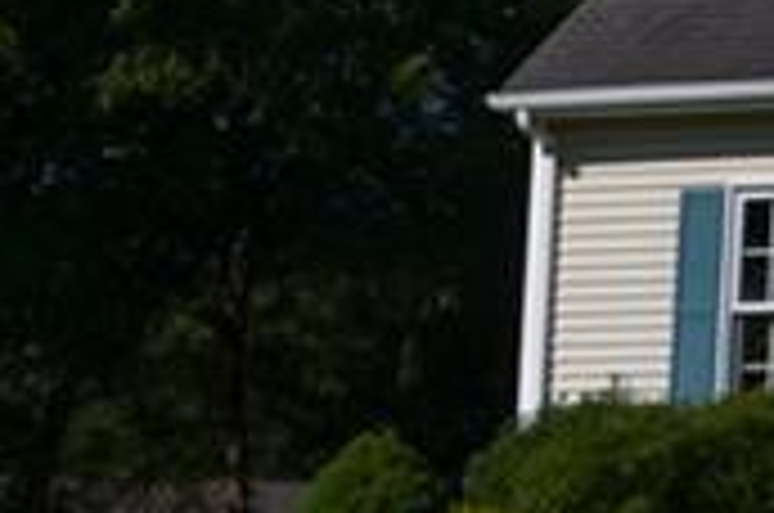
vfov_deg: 5.1
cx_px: 2264
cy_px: -232
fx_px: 5751
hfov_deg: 7.0
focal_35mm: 268
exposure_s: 1/320
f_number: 9
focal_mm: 30
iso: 100
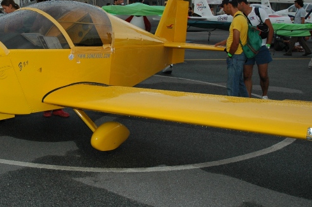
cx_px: 76
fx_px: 468
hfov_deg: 36.0
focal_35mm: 54
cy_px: 70
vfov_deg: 24.9
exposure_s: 1/320
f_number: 3.8
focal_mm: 22
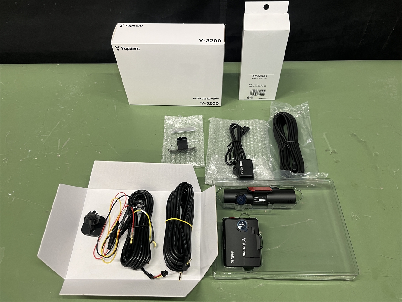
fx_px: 302
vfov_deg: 53.1
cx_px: 201
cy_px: 151
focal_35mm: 26
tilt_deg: -53.6
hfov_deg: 67.3
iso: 125
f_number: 1.6
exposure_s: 1/87
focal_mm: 5.1
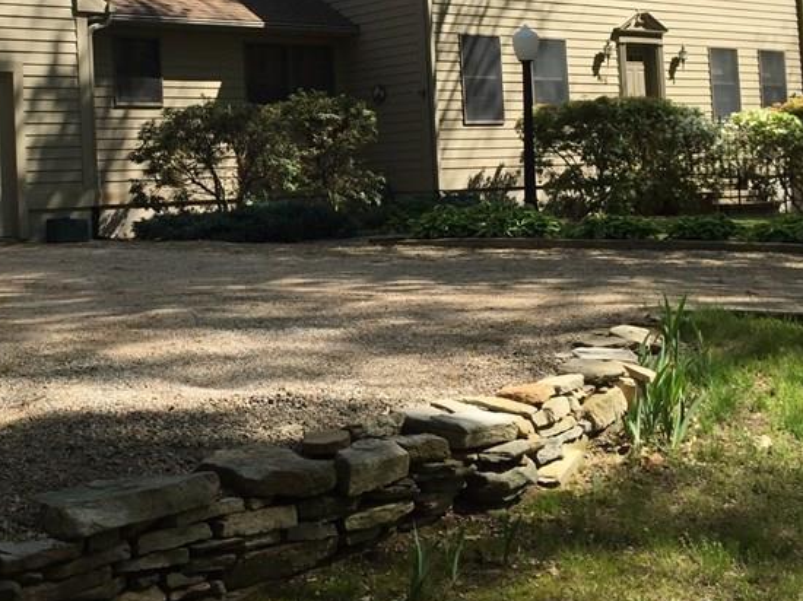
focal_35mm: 54
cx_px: 187
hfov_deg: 34.7
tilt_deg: +2.6
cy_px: 131
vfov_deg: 26.6
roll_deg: +1.1
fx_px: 1252
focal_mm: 4.15
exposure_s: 1/1130
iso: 32
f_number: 2.2
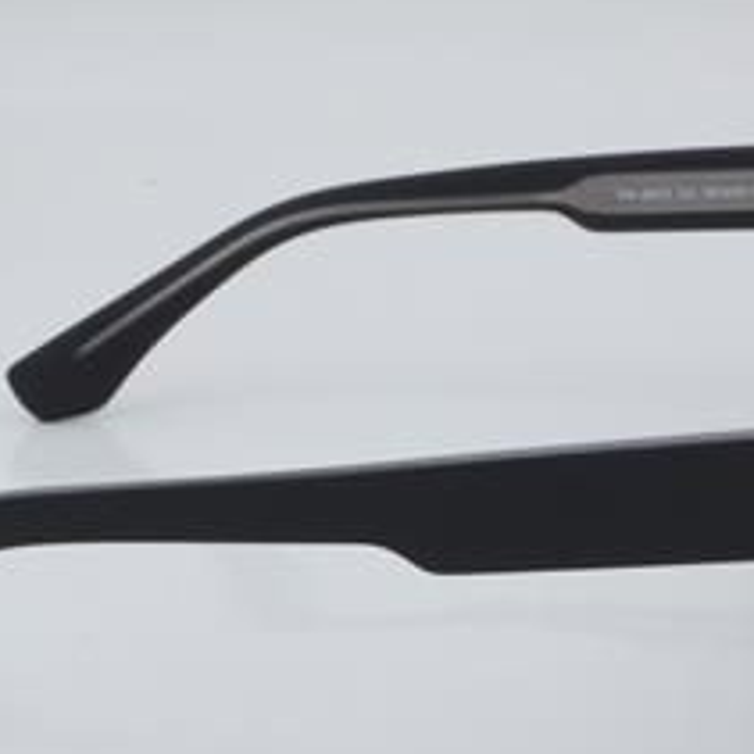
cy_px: 450
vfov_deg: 14.4
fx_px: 2982
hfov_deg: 14.4
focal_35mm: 121
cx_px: 415
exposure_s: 1/3
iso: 100
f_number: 32
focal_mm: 50
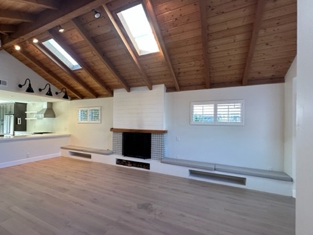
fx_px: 163
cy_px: 121
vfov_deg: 71.5
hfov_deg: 86.6
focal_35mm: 18
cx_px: 124
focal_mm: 2.22
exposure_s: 1/120
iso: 200
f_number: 2.2
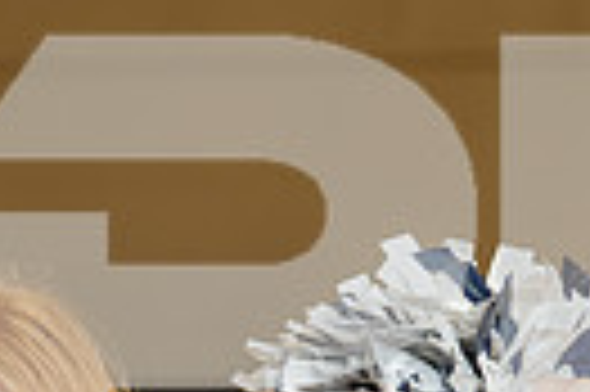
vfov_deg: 5.4
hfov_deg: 8.3
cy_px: 809
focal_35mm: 247
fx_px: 4043
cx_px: -107
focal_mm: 51
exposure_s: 1/250
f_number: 4
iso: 320
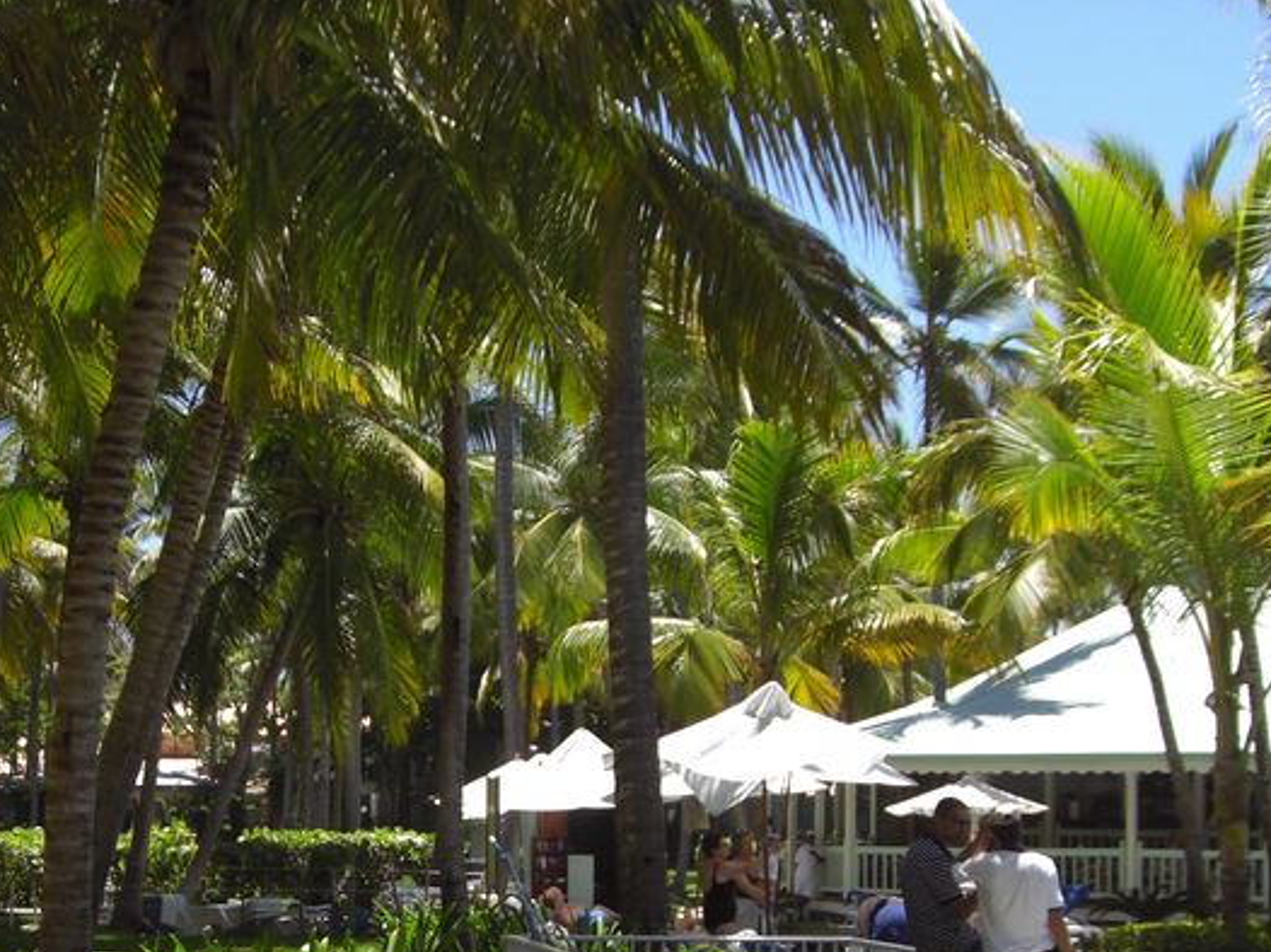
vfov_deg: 19.6
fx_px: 2716
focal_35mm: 74
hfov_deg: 26.2
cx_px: 452
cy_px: 829
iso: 64
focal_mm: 6.2
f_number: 2.7
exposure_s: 1/800
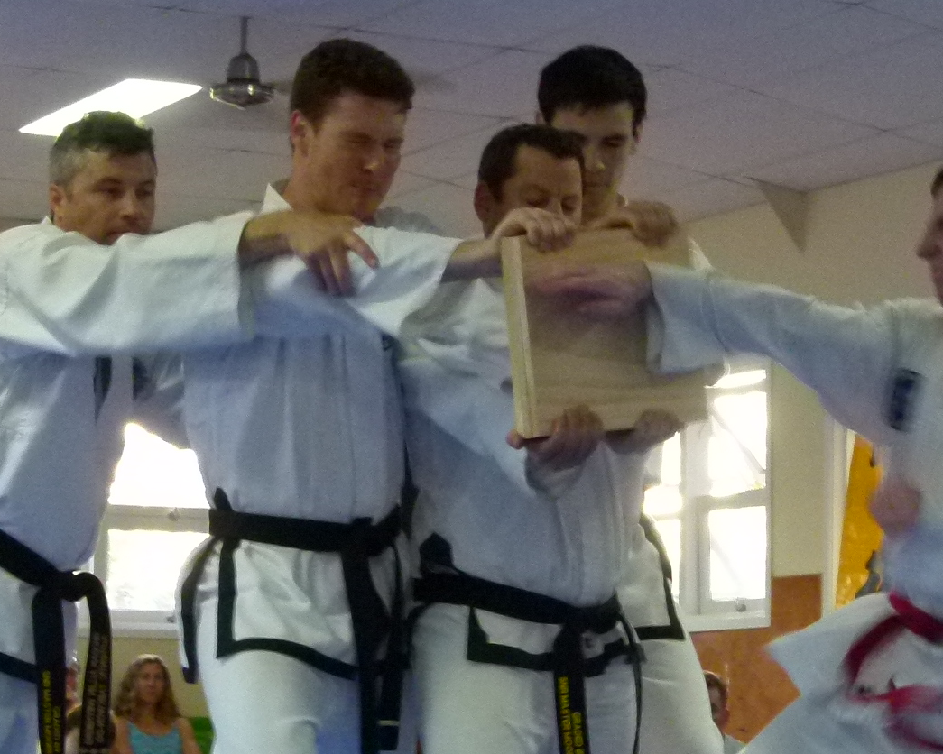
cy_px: 503
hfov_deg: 15.7
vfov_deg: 12.6
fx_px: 3405
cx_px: 723
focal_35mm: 122
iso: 400
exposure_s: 1/40
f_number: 3.2
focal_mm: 9.2
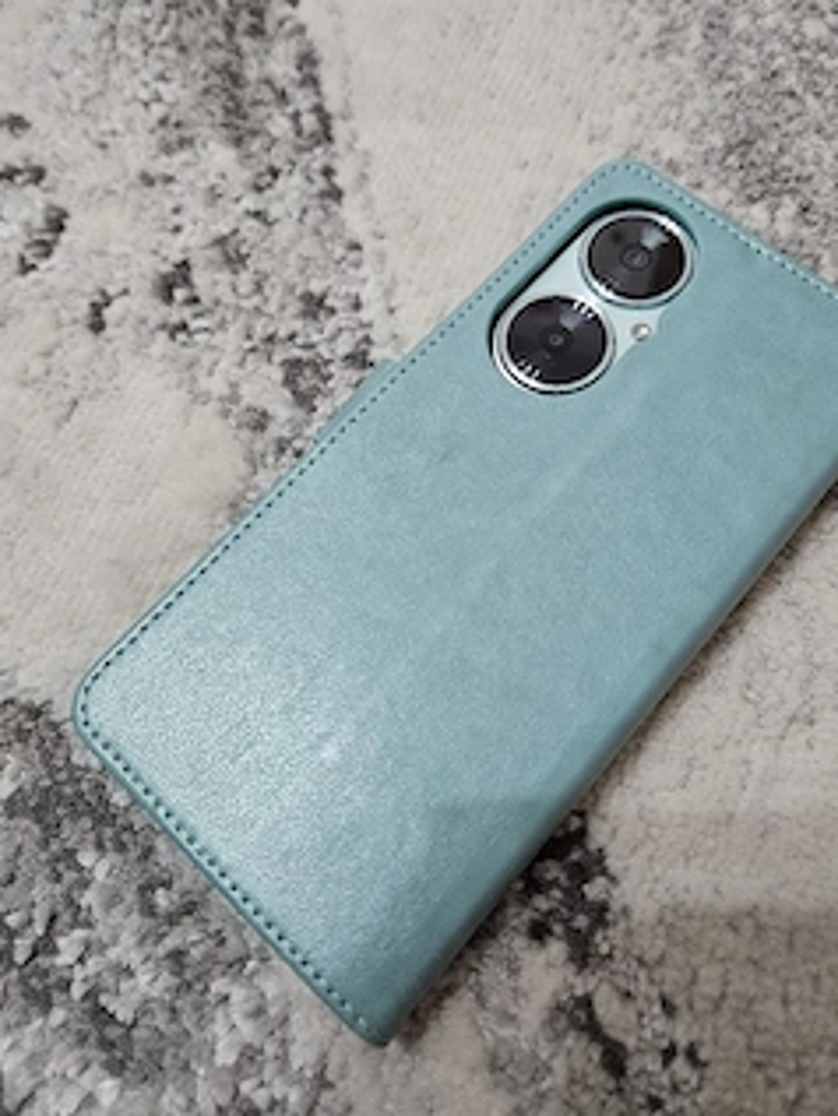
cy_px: 475
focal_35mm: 29
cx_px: 493
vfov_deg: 61.4
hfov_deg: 48.0
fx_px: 935
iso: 500
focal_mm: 5.4
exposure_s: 1/50
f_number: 1.8
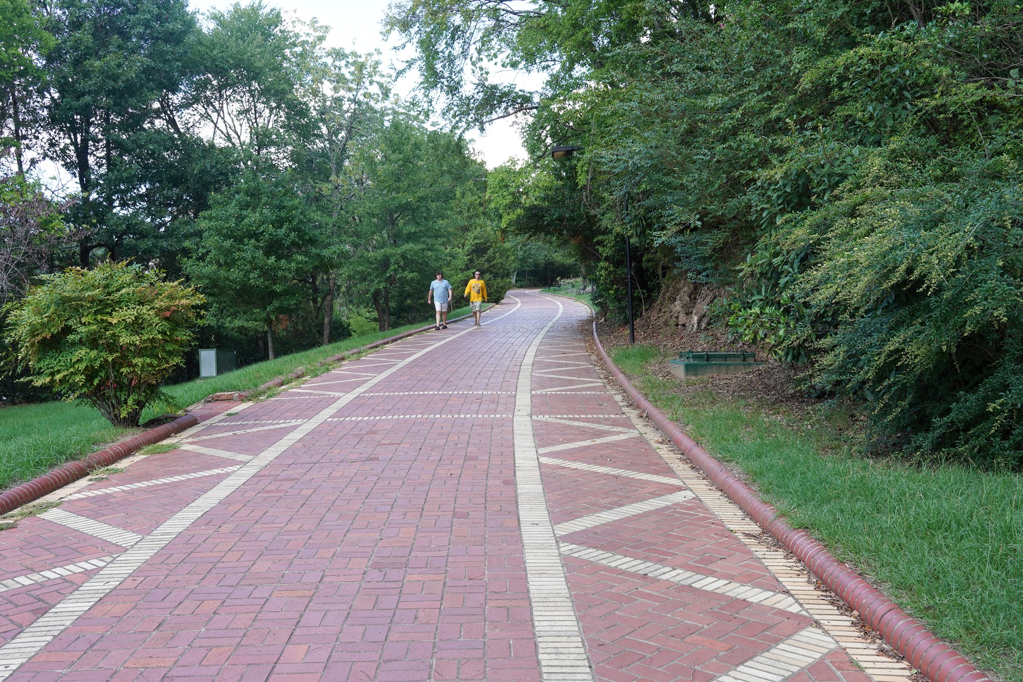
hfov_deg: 65.5
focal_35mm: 28
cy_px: 341
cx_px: 512
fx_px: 796
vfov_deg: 46.4
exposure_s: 1/100
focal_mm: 28
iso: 320
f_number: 9
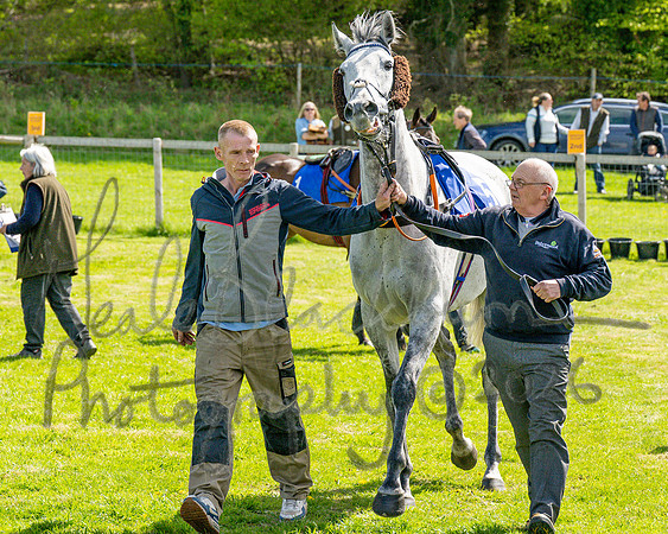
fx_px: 2861
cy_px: 207
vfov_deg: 10.7
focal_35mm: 145
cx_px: 259
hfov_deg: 13.3
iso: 400
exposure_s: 1/3200
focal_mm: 70
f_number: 4
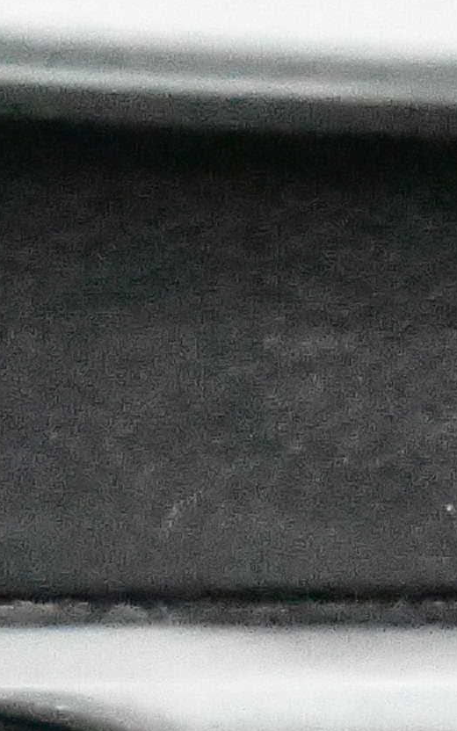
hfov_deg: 3.5
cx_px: 2086
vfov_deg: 6.0
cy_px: 994
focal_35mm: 348
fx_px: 6935
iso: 51200
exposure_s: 1/160
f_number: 5
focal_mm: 34
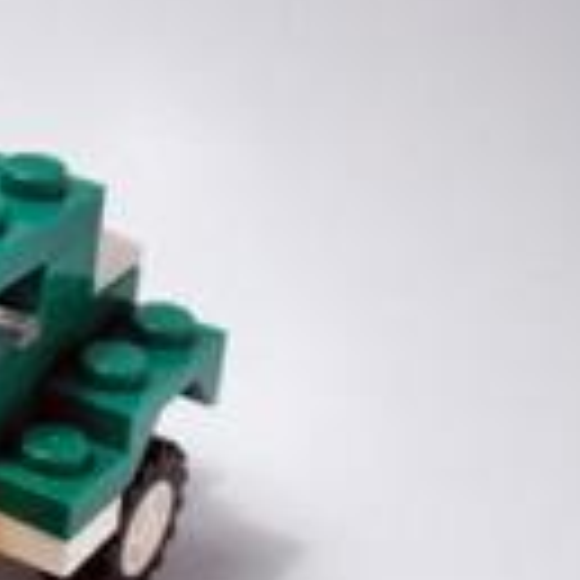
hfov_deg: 18.0
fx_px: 1725
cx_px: -139
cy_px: 427
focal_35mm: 91
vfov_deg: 19.0
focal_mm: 6.61
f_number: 3.9
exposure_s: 1/80
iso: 80
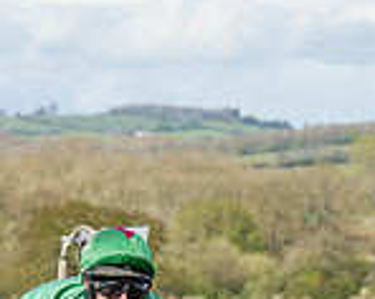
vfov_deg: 2.7
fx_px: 6429
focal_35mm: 580
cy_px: 463
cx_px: -161
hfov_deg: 3.3
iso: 200
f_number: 4
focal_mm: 70
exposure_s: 1/1600
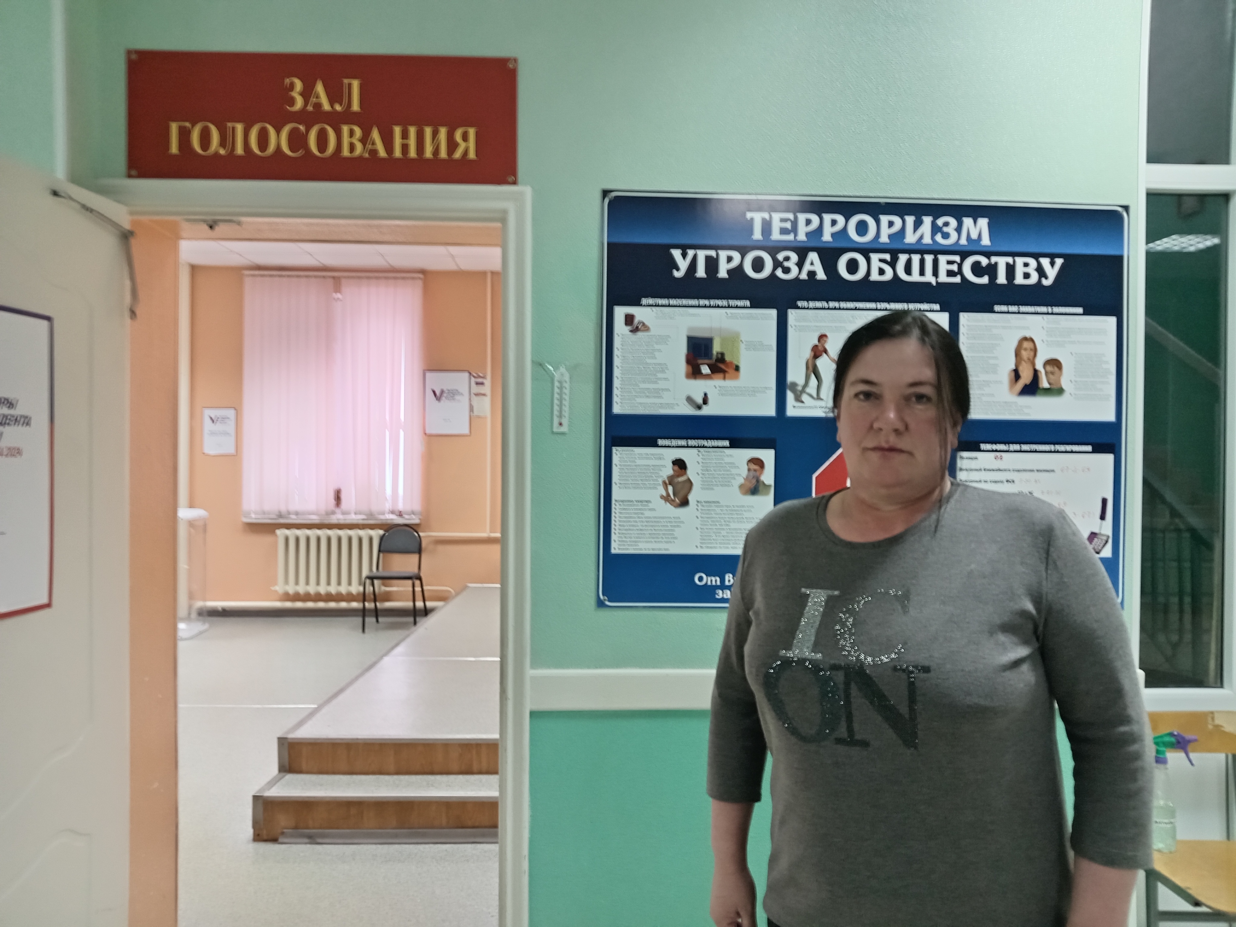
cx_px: 618
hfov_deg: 69.4
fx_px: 893
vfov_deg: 54.9
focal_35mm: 25
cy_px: 464
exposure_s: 1/25
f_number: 1.8
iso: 750
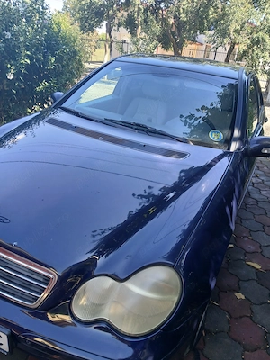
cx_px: 135
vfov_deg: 67.3
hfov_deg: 53.1
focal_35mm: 26
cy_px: 180
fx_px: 270
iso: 32
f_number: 1.8
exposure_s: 1/100
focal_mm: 3.98
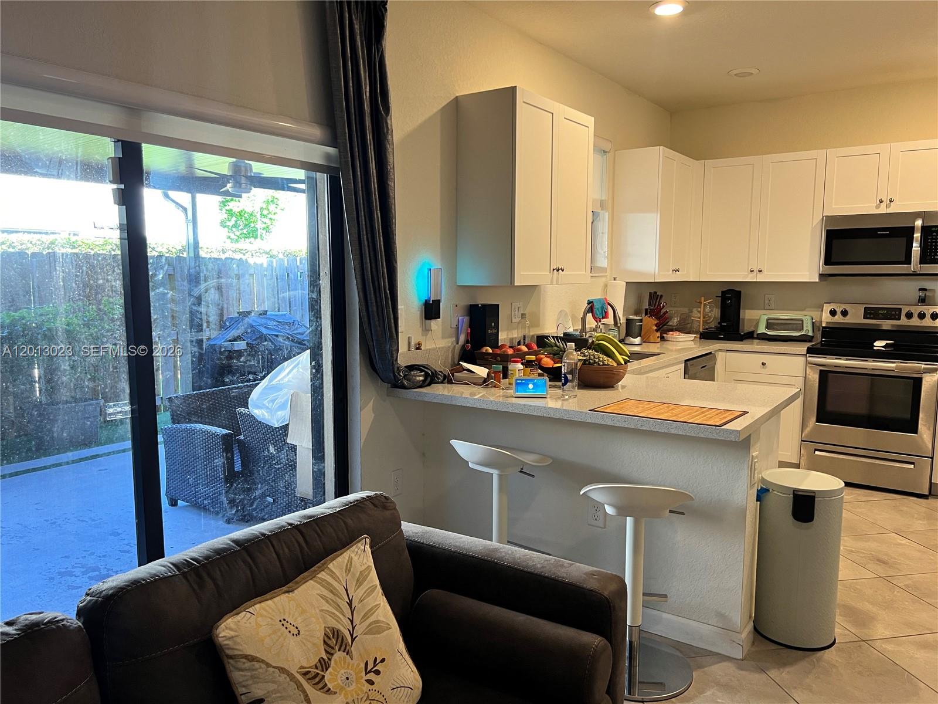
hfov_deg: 67.3
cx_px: 469
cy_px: 352
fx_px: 705
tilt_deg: -7.5
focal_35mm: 26
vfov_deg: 53.1
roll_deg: +0.1
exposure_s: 1/60
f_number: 1.5
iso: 125
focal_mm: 5.7
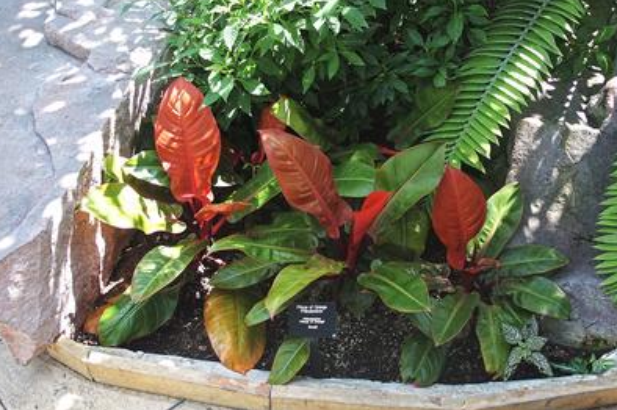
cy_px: 178
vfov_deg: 35.8
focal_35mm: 37
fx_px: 634
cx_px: 307
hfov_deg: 51.9
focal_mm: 7.4
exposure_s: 1/100
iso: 100
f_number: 2.8
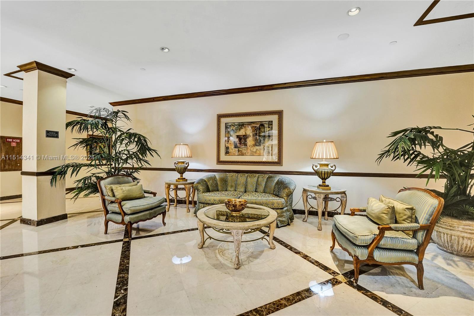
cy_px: 158
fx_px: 184
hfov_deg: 104.3
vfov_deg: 81.2
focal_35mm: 14
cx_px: 237
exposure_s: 1/200
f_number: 2.8
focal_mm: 14
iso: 1250
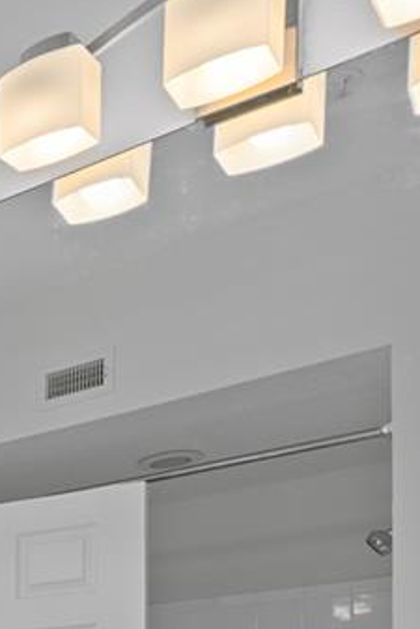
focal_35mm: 57
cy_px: 748
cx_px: -280
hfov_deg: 19.4
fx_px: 996
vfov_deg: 30.1
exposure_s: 1/2.5
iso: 320
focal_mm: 16
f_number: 9
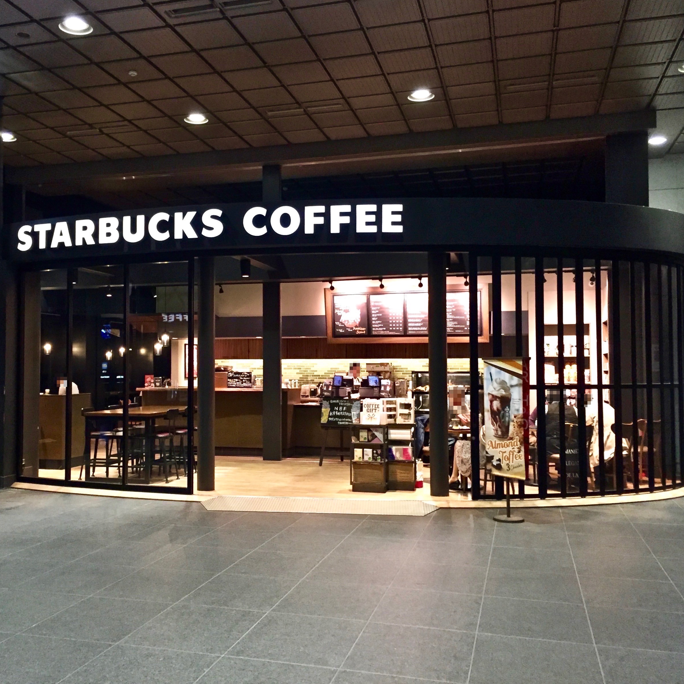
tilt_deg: +2.0
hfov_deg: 46.9
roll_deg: -0.4
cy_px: 337
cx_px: 272
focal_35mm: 35
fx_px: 782
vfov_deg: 47.2
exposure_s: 1/30
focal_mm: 4.15
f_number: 2.2
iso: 250
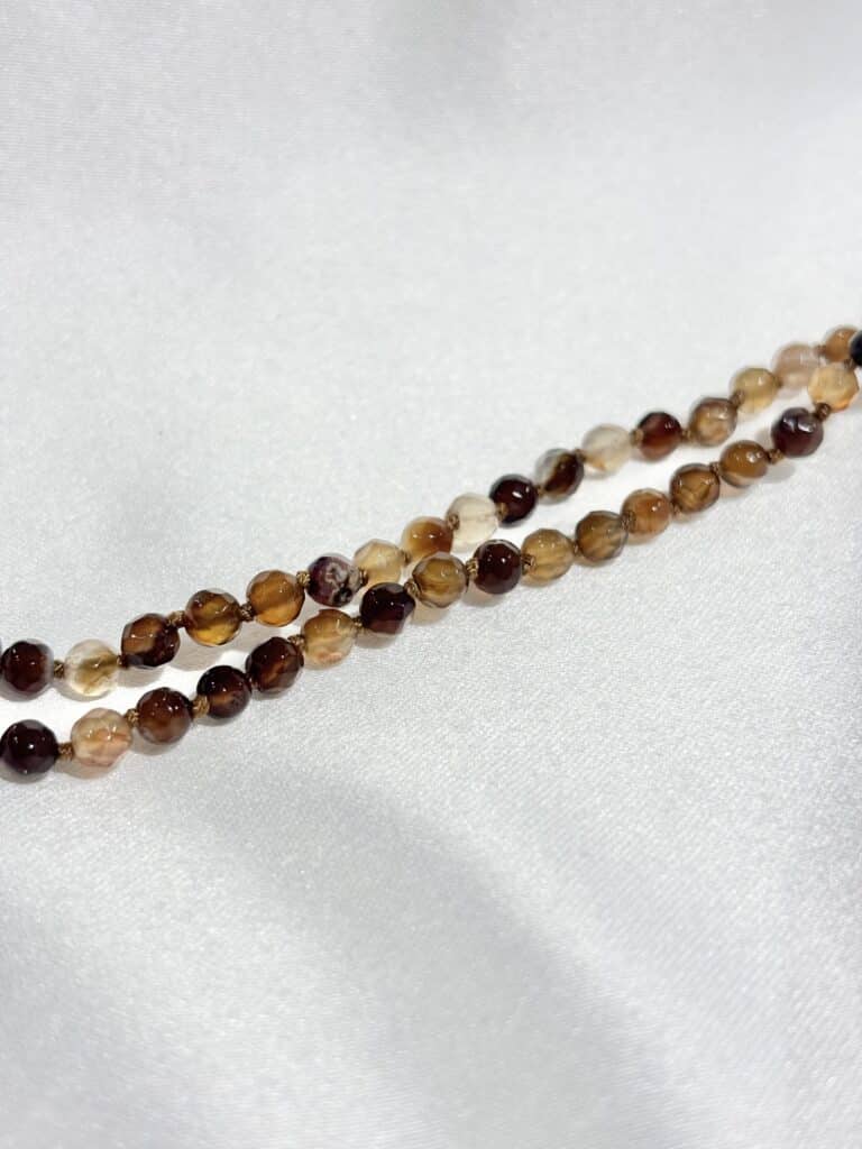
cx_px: 431
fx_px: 1727
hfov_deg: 28.0
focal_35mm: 52
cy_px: 574
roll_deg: +8.6
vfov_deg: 36.8
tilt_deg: -38.3
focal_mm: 5.96
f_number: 1.6
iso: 32
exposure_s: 1/343
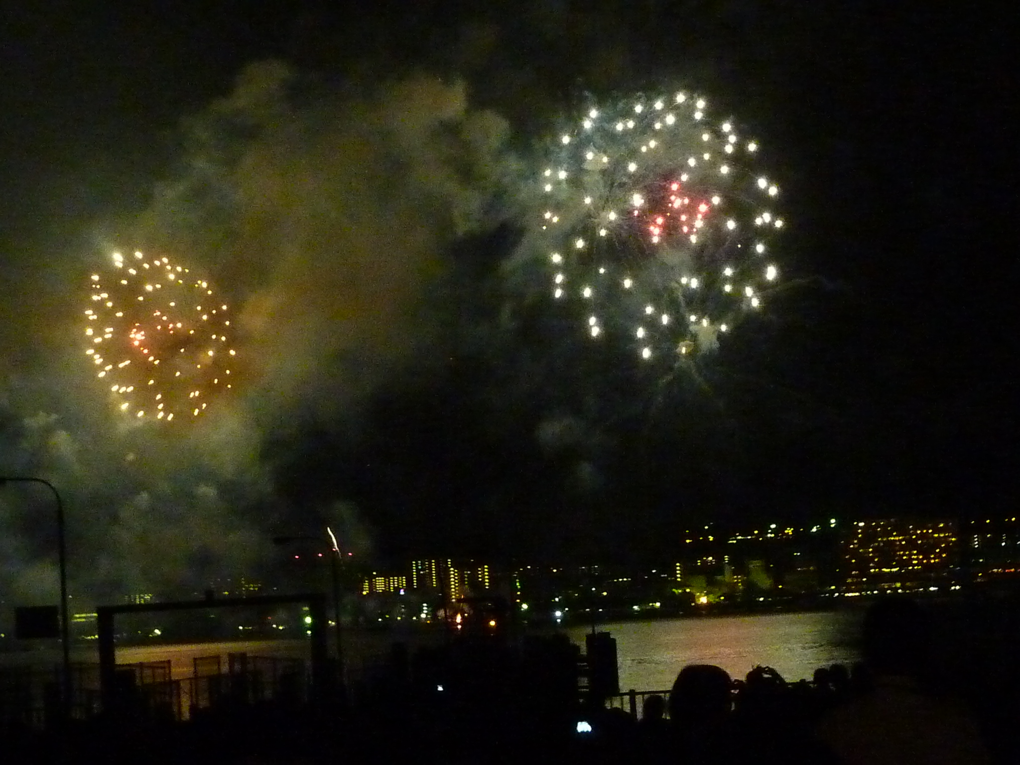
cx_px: 510
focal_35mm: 87
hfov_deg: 22.5
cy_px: 382
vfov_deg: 17.0
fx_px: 2564
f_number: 3.8
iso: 800
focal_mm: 7.9
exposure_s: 1/8
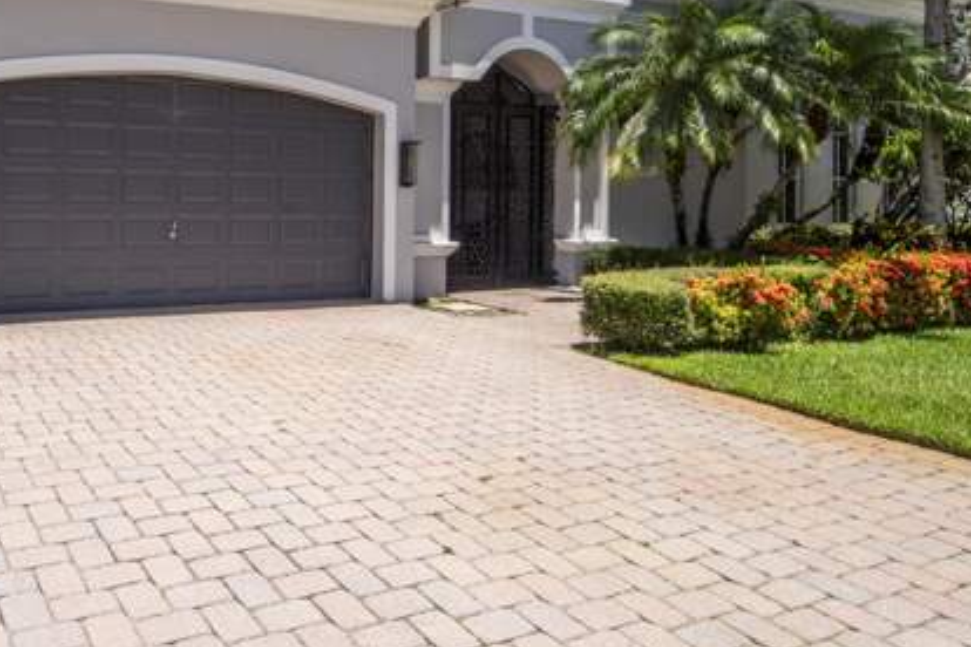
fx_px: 782
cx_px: 192
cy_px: 154
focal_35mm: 29
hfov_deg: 58.7
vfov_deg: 43.4
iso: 100
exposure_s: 1/640
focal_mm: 15
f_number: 8
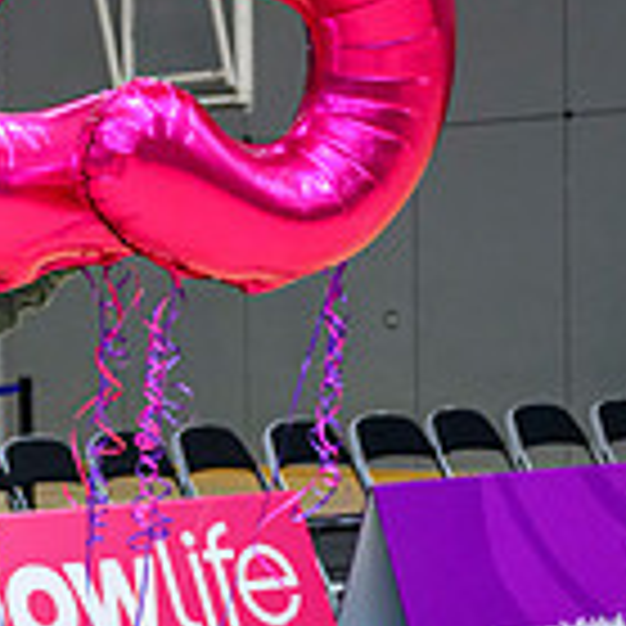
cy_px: 525
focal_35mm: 149
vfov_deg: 11.7
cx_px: -662
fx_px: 3049
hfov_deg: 10.7
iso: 4000
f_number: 3.2
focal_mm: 42
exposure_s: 1/800
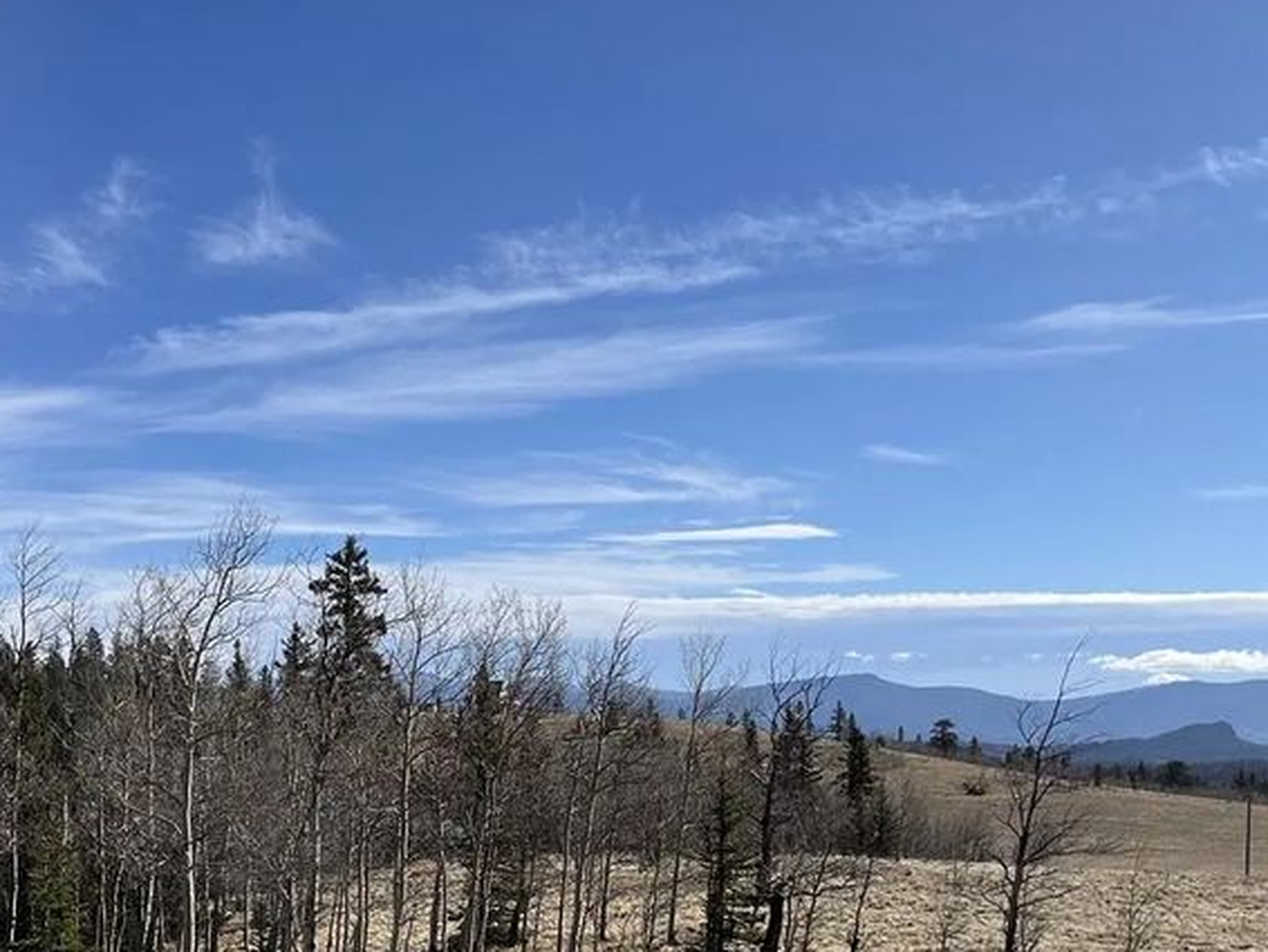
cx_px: 551
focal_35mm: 47
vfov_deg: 30.1
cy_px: 780
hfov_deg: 40.3
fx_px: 1722
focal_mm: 5.1
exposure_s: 1/5556
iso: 50
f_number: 1.6
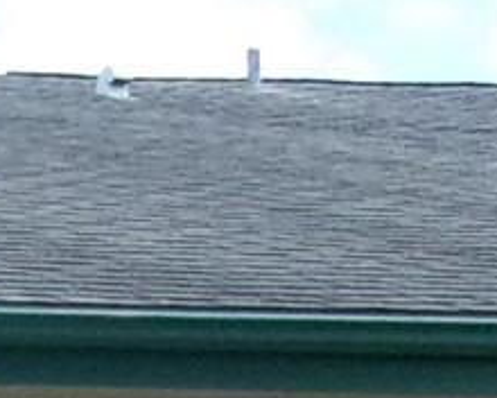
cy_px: 877
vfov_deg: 7.6
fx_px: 2824
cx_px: -1005
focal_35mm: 192
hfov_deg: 8.4
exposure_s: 1/140
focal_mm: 4.9
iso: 200
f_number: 10.4
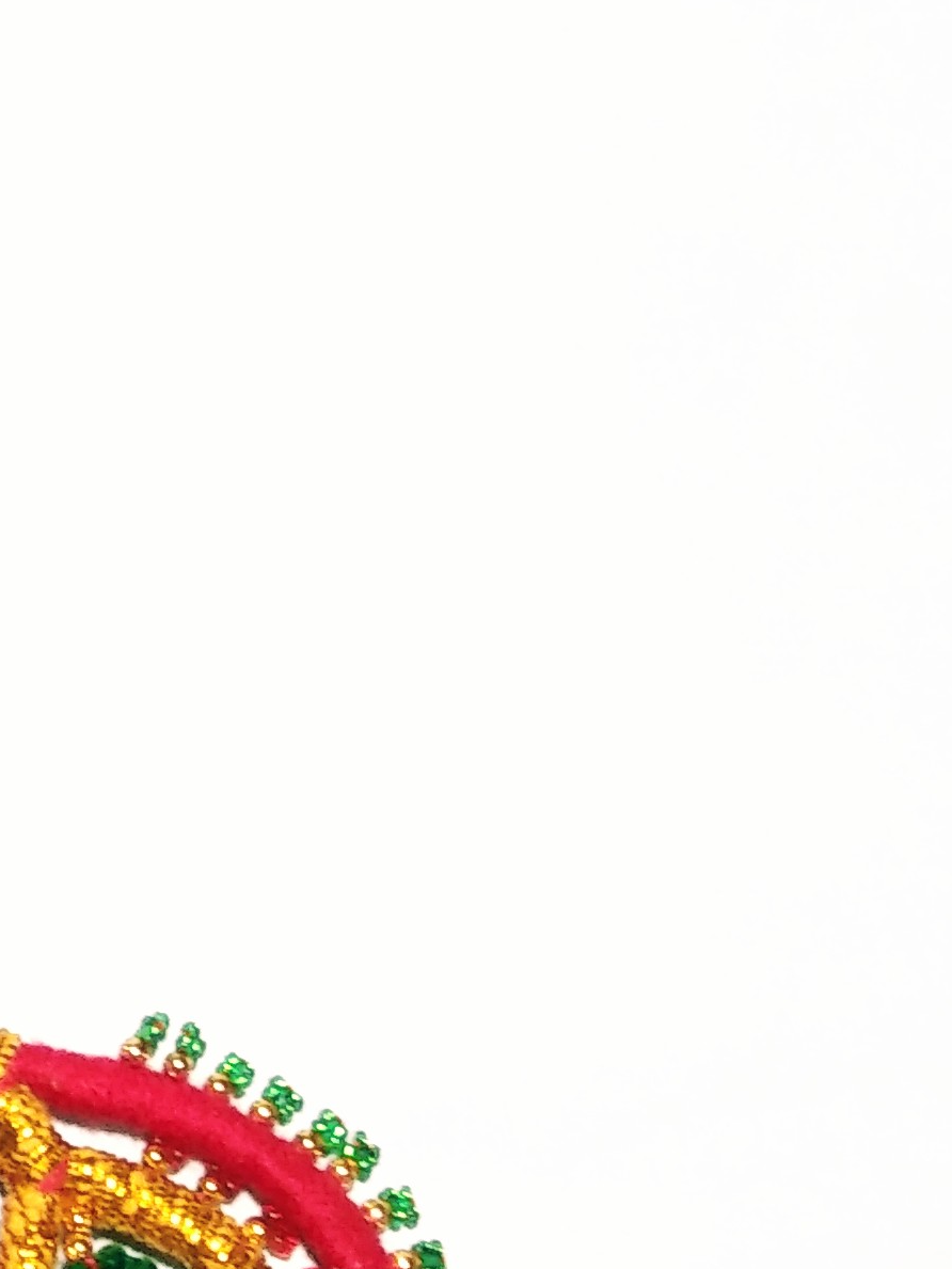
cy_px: 88
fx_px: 3043
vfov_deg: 22.9
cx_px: -480
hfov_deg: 16.2
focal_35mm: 83
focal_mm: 3.81
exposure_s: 1/33
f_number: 2.2
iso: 400
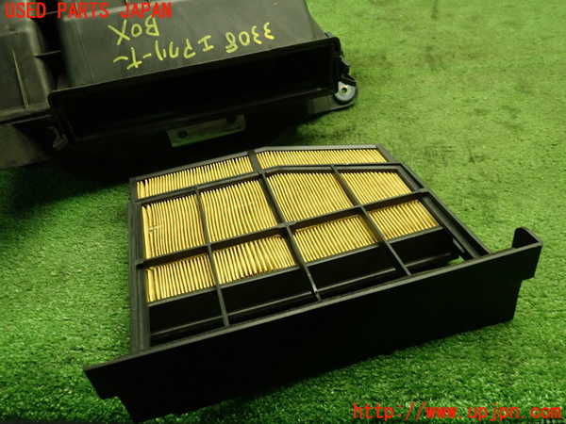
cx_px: 283
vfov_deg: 46.8
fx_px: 491
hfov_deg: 60.0
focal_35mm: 30
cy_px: 212
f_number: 2.3
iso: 200
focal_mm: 5.5
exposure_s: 1/30
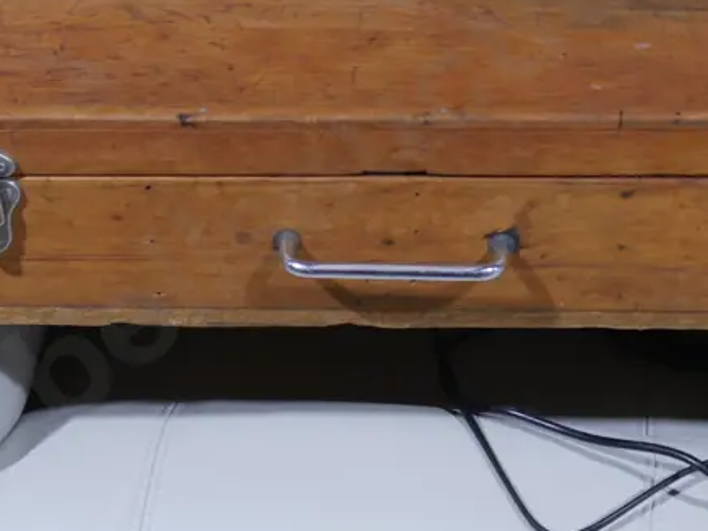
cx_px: 396
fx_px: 1923
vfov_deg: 15.6
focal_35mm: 94
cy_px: 130
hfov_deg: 20.9
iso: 500
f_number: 4.4
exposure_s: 1/60
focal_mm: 20
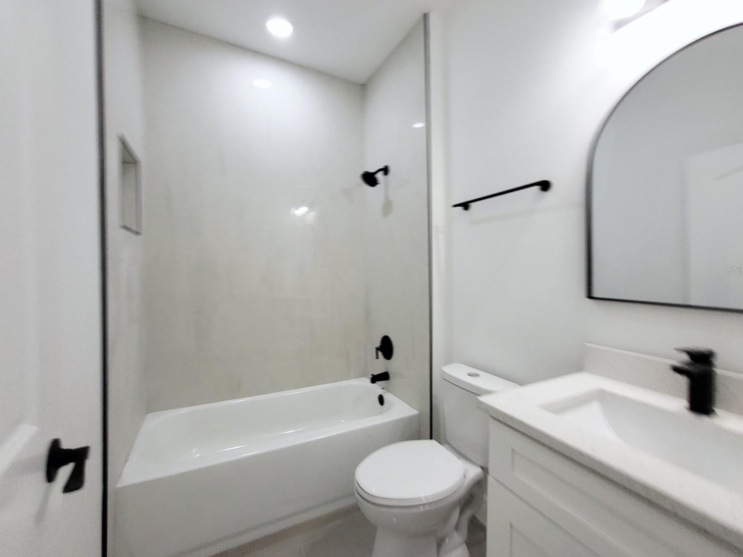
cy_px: 270
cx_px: 375
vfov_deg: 85.6
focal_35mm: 14
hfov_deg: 102.1
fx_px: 300
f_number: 2.2
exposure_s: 1/60
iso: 64
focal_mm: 1.74
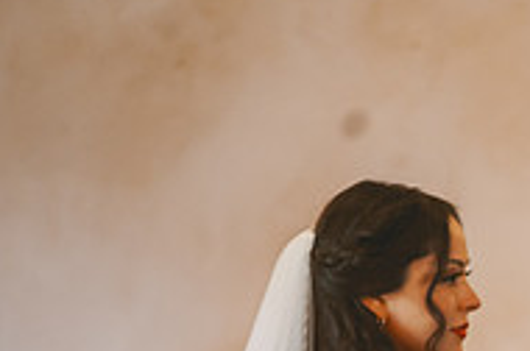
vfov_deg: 1.5
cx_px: 784
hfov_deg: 2.2
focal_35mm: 917
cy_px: 429
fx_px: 13477
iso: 800
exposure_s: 1/80
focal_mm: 300
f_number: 2.8
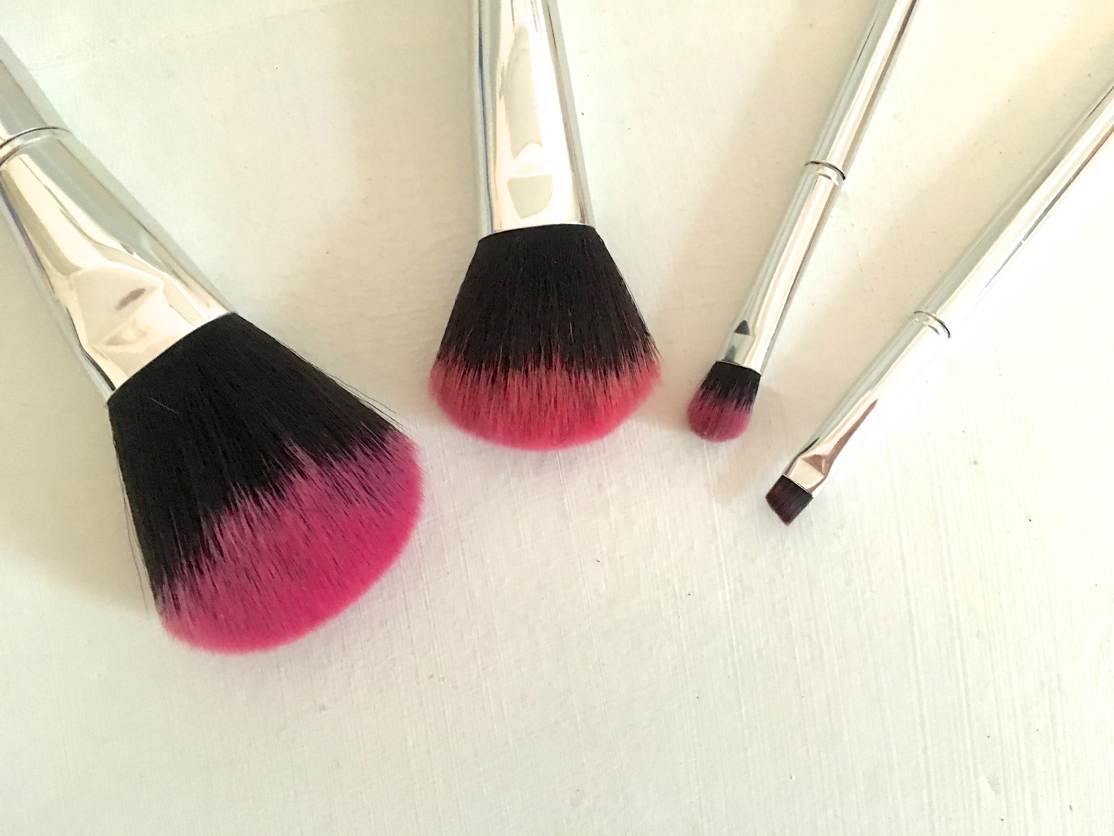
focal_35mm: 29
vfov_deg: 48.2
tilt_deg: -84.1
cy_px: 418
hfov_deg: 61.7
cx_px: 557
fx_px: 933
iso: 250
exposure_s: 1/17
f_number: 2.2
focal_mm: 4.15
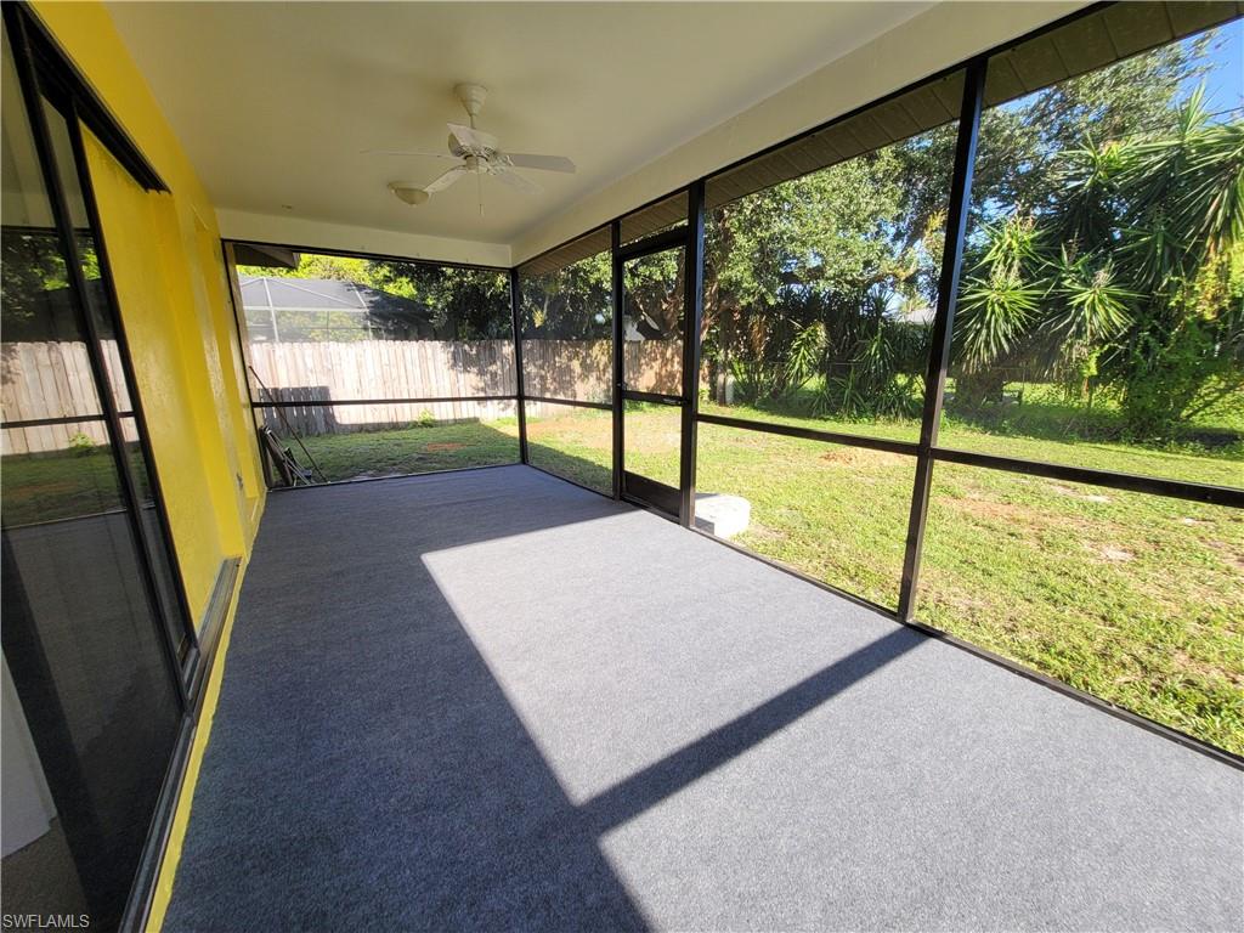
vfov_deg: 89.9
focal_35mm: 13
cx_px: 622
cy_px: 466
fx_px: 467
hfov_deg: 106.2
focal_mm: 2.2
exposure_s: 1/278
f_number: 2.2
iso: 64
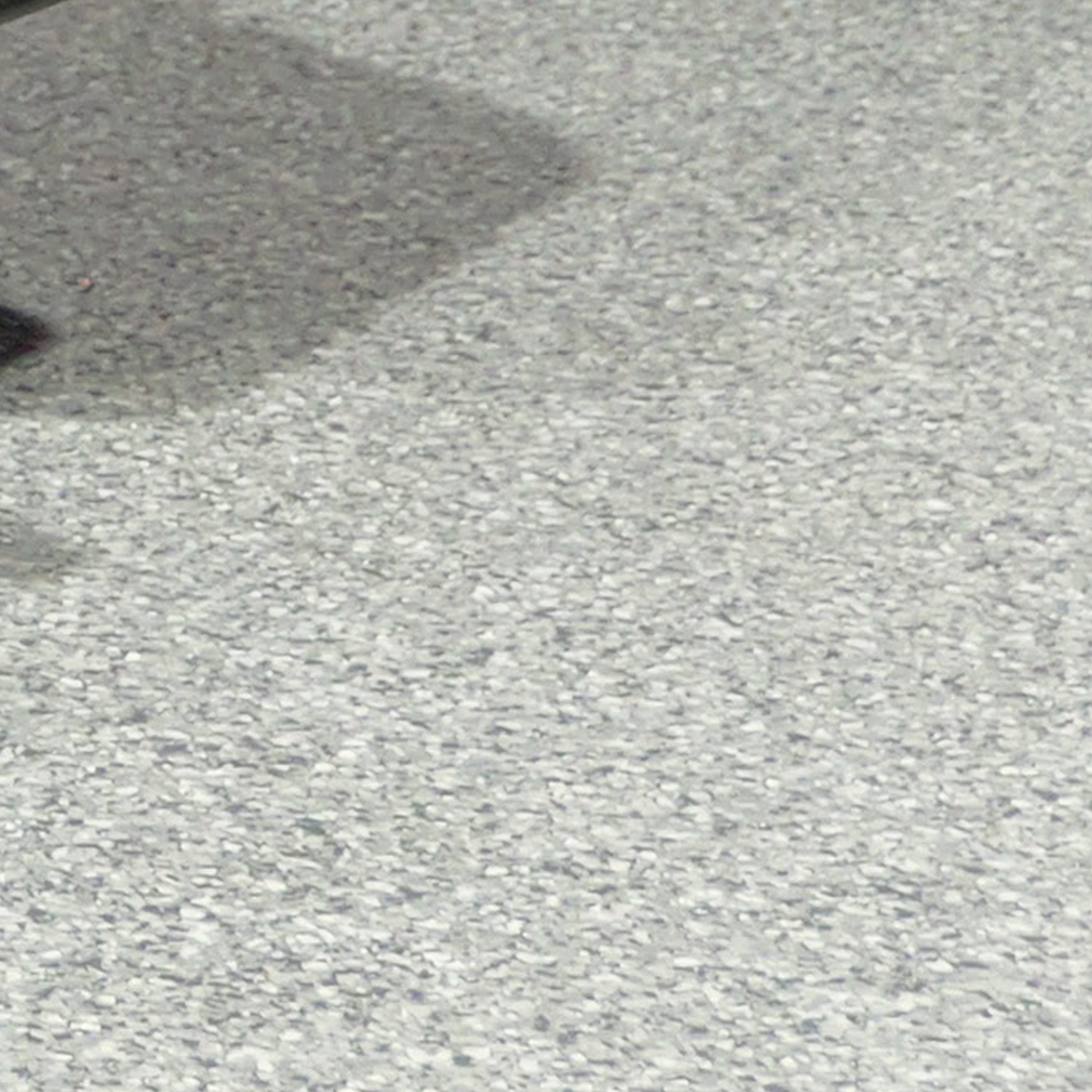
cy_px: -2037
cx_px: -2427
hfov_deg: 6.4
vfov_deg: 6.5
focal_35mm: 247
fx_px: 8816
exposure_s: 1/60
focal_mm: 32
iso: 1600
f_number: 4.2
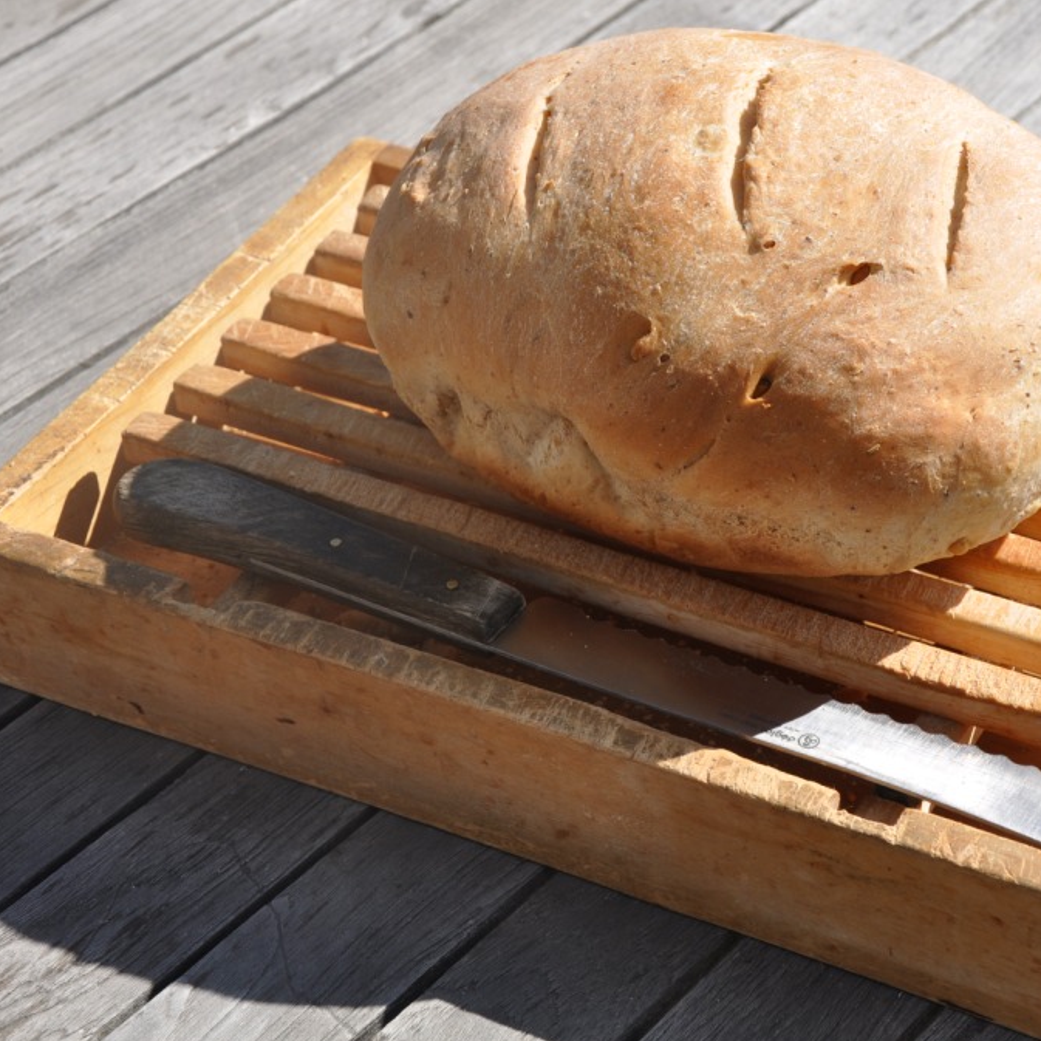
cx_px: 659
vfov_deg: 18.7
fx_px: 3164
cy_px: 523
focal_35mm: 93
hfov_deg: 18.6
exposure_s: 1/320
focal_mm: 48
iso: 200
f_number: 9
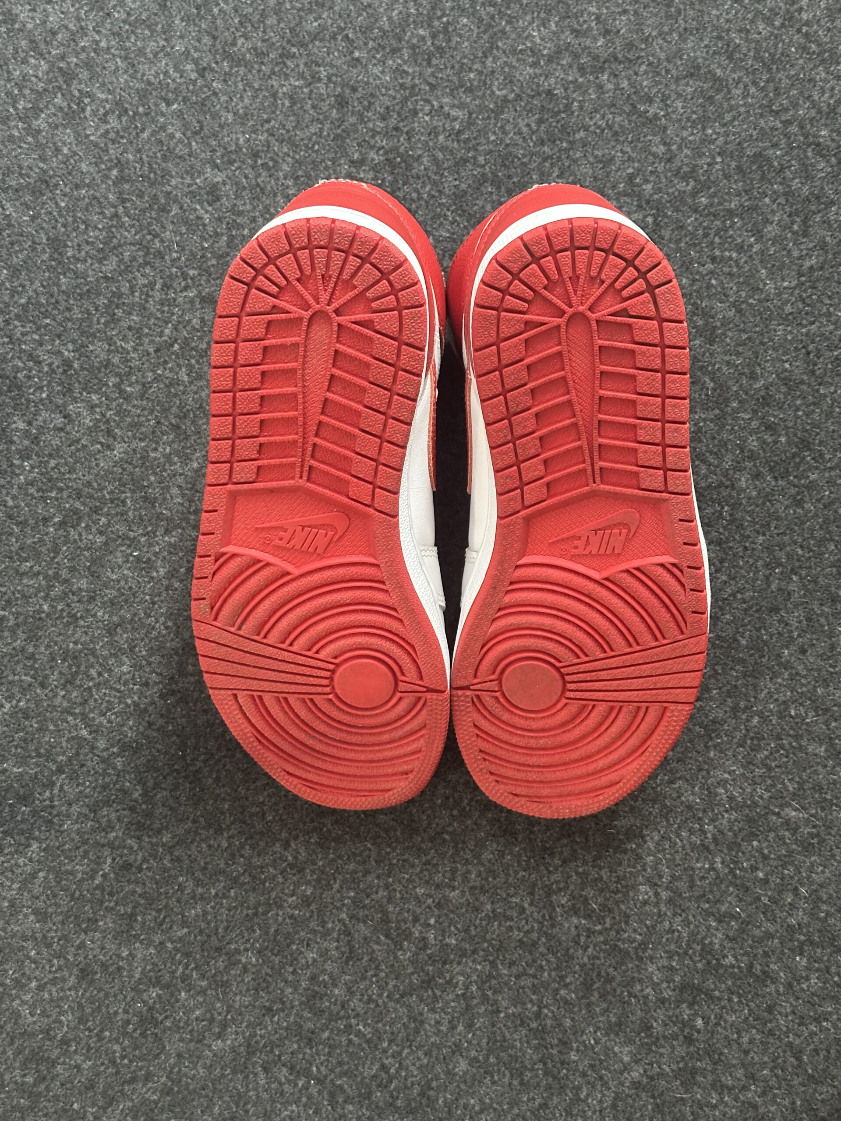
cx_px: 420
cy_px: 560
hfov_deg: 30.3
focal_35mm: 48
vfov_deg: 39.7
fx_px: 1555
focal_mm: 6.86
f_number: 1.78
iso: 500
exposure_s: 1/25
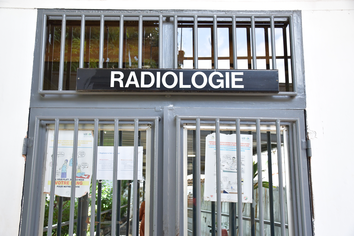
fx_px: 383
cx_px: 177
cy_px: 118
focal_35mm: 39
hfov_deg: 49.6
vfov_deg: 34.2
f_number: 3.8
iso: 1000
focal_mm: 26
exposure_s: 1/320
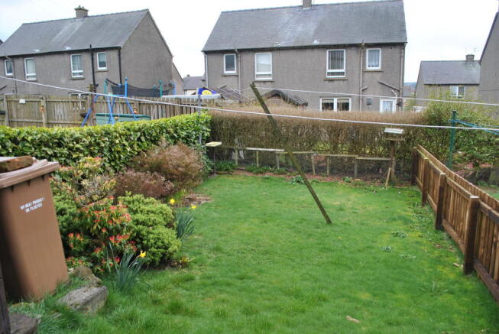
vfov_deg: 48.0
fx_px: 375
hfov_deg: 67.3
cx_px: 250
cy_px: 167
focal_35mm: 27
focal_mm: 18
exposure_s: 1/125
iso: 140
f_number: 5.6
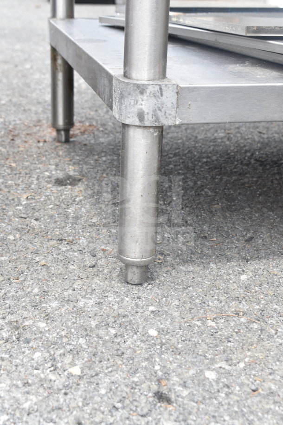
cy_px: 212
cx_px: 142
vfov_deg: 35.1
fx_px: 672
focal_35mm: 57
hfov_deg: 23.8
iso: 200
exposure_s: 1/160
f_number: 6.3
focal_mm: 38
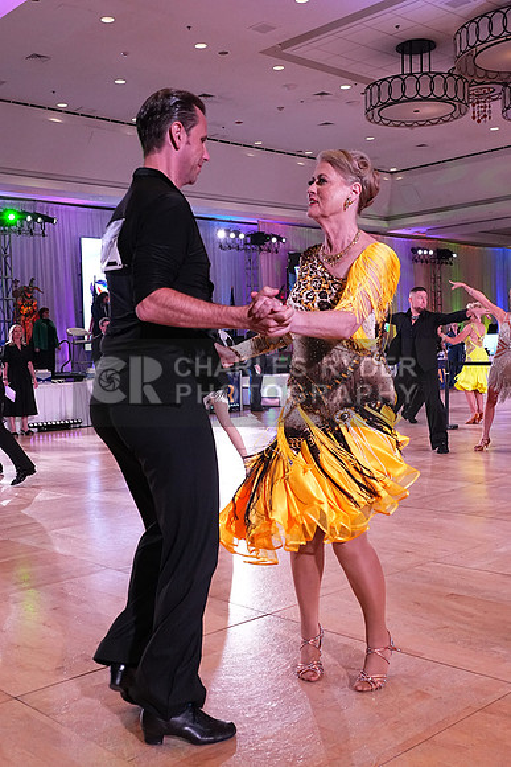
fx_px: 766
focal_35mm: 36
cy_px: 384
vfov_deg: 53.1
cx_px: 256
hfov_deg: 36.9
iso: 3200
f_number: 5
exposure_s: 1/400
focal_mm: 24
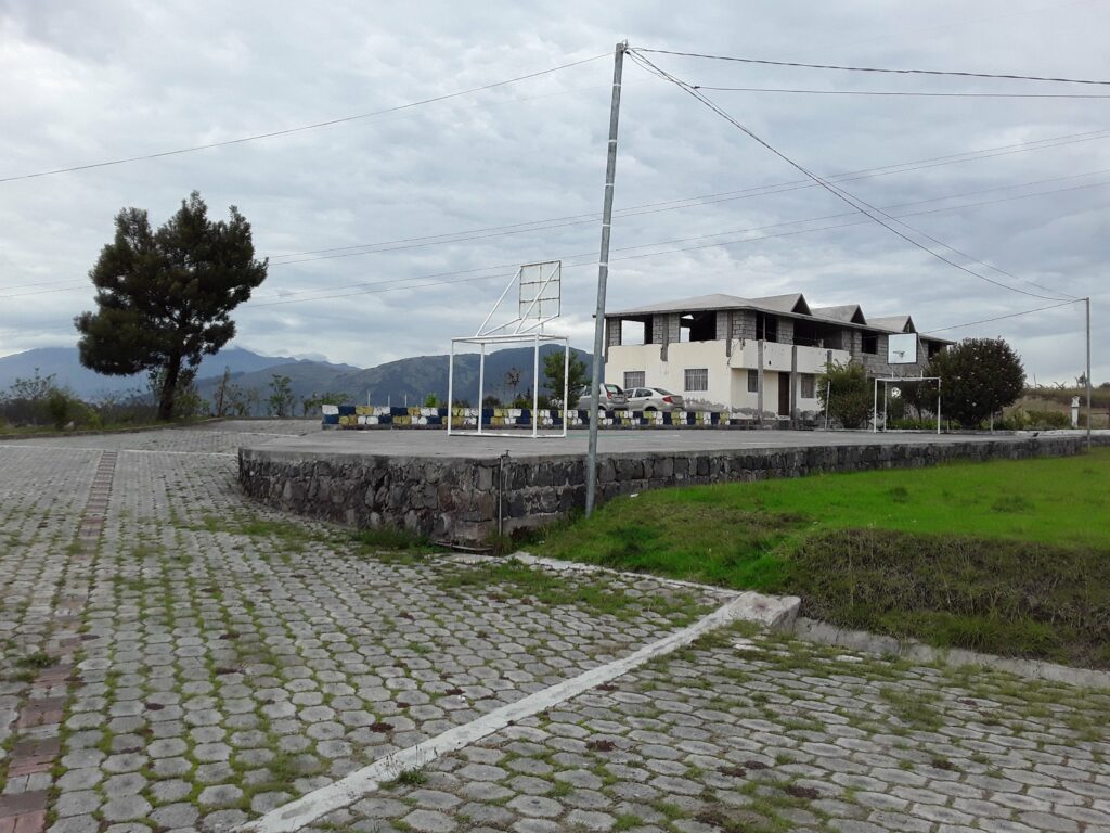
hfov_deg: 58.4
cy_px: 416
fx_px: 994
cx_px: 555
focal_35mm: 31
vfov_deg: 45.4
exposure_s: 1/850
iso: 40
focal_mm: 3.3
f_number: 2.2
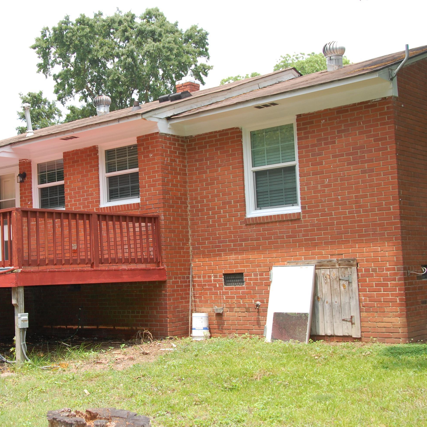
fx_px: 735
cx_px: 148
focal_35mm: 53
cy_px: 216
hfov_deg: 32.2
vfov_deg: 32.4
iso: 400
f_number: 5.6
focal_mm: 27
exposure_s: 1/500
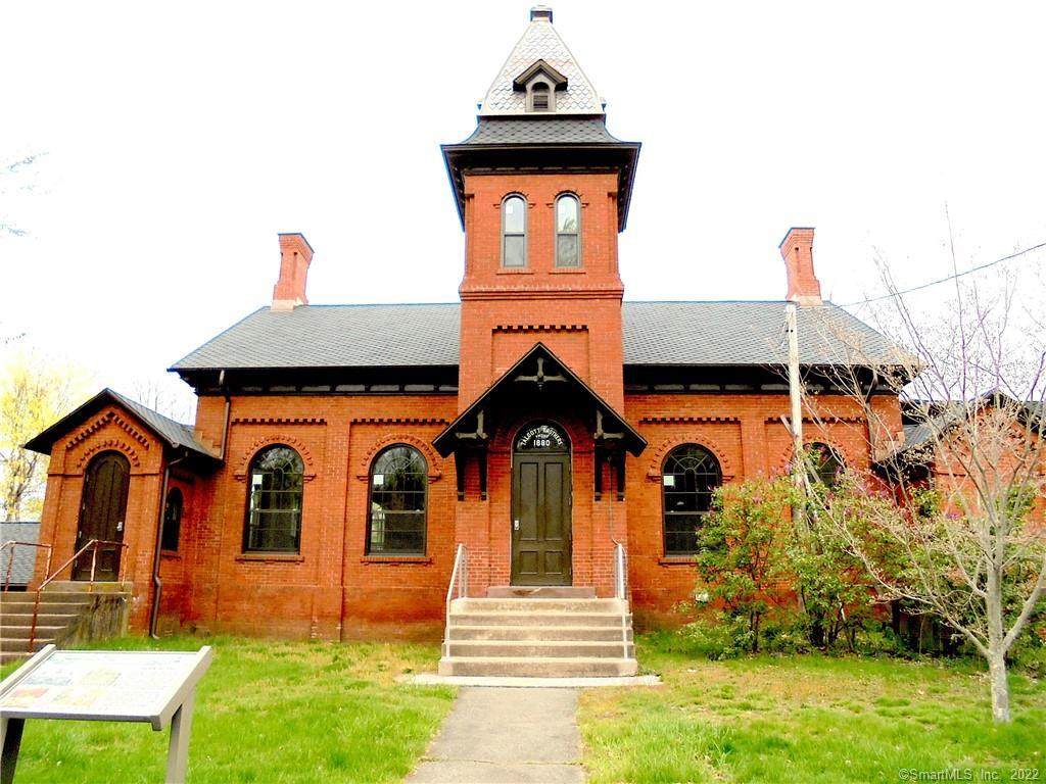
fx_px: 786
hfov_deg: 67.3
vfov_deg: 53.1
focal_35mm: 26
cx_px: 523
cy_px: 392
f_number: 3.5
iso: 100
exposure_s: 1/200
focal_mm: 4.6
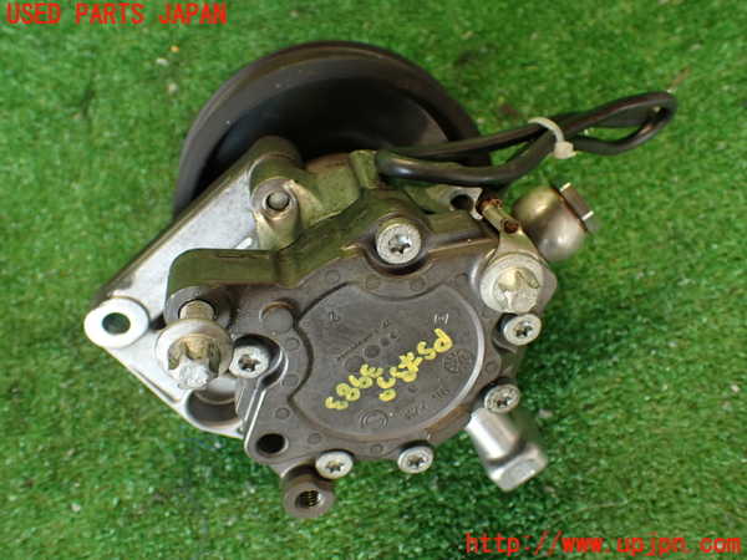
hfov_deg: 56.8
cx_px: 374
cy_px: 280
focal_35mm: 32
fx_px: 691
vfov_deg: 44.2
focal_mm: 5.79
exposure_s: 1/30
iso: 200
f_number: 2.4
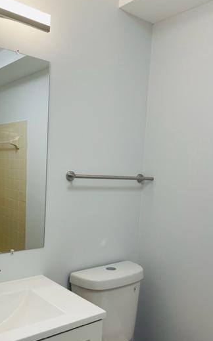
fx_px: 316
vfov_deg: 56.6
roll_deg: -2.4
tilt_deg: -4.6
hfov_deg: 37.1
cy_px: 191
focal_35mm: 34
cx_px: 82
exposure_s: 1/120
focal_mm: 4.2
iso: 40
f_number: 1.6
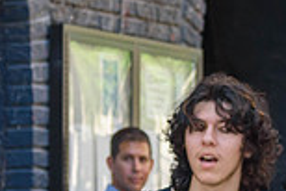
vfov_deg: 3.5
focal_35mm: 396
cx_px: 89
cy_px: 192
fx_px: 3149
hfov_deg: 5.2
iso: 400
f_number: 4.5
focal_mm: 70
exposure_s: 1/320
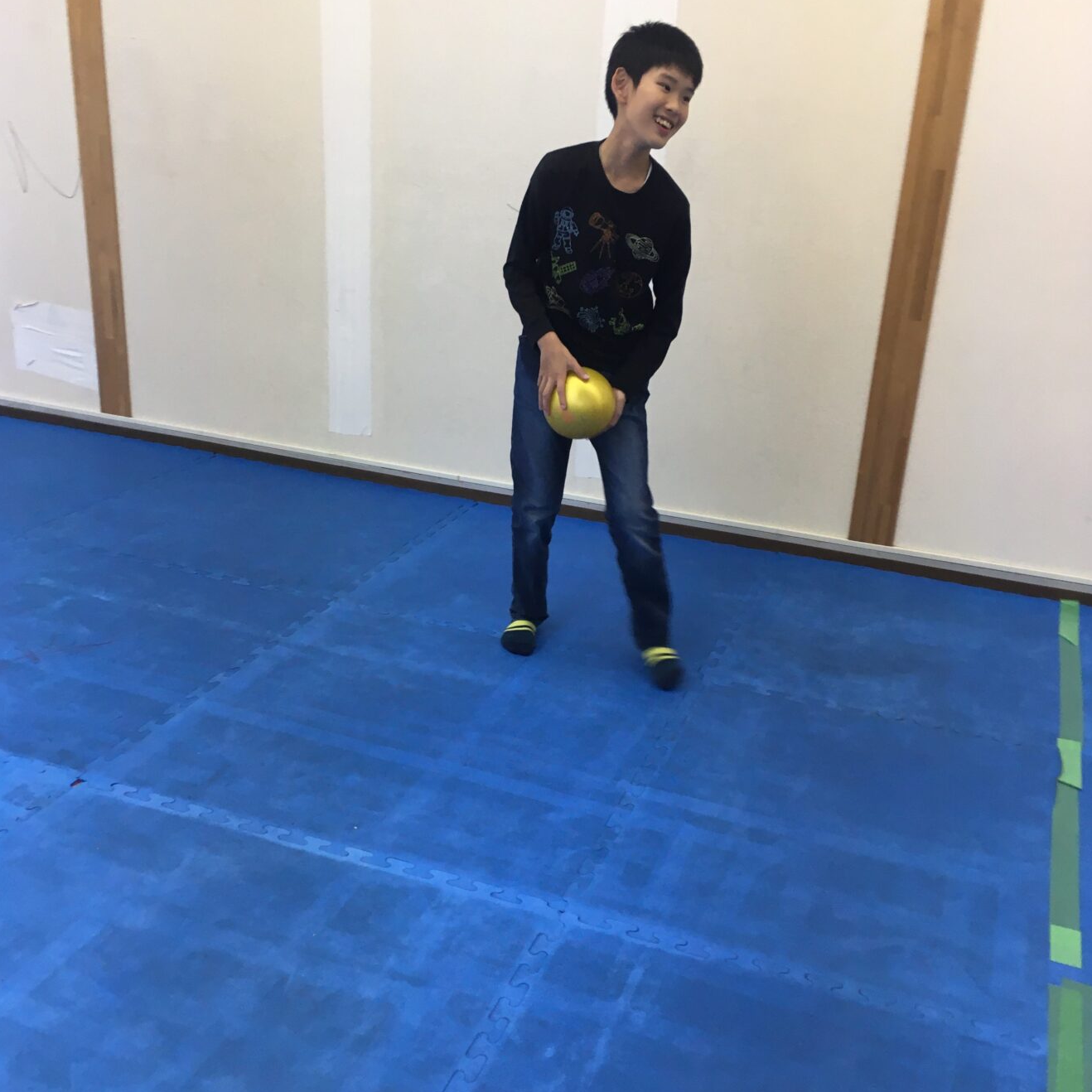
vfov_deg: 47.2
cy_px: 568
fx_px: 1249
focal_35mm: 35
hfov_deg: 47.2
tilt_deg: -21.7
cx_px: 541
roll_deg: -2.4
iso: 50
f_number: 2.2
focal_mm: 4.15
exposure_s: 1/30
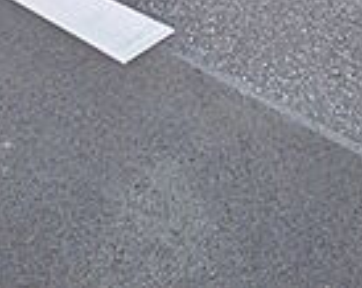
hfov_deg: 31.2
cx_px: 108
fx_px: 641
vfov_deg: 17.4
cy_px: -304
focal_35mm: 60
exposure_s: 1/3846
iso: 51
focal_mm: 1.83
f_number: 2.2
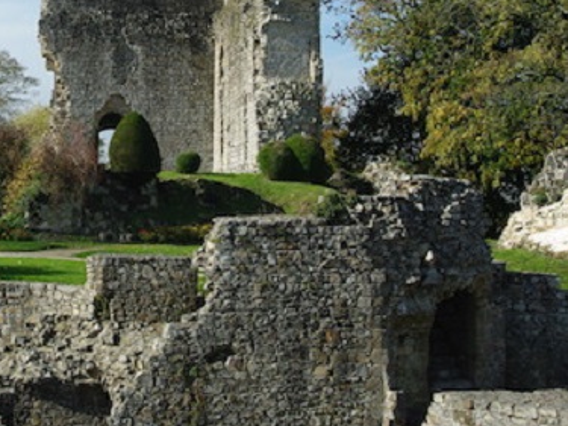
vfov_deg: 18.3
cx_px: 64
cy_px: 104
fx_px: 1312
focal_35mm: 80
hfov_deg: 23.8
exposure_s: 1/250
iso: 100
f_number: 8
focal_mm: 28.13
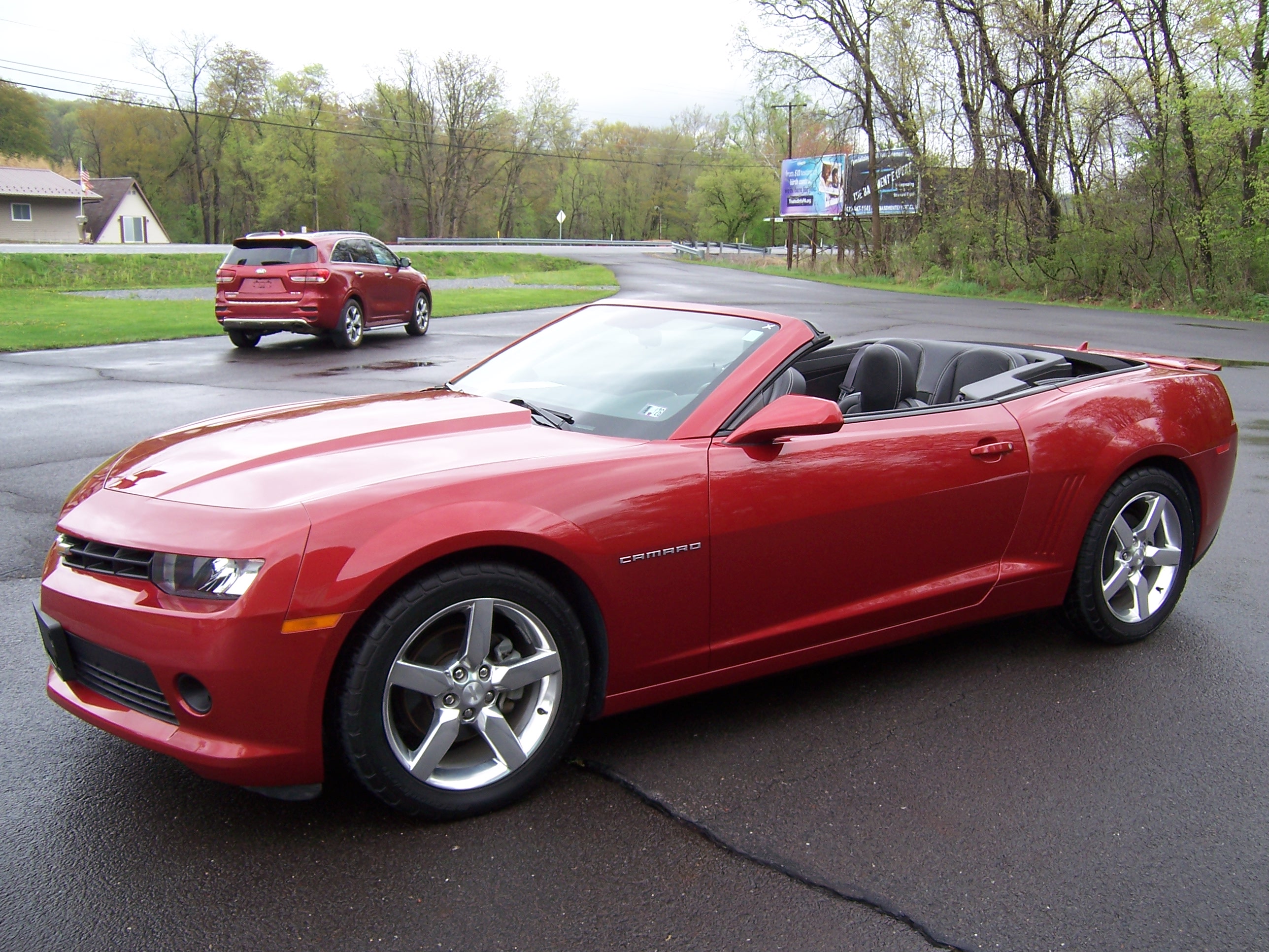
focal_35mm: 33
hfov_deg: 55.4
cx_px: 634
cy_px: 476
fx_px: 1210
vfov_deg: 42.9
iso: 80
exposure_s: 1/180
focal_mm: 5.5
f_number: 3.4
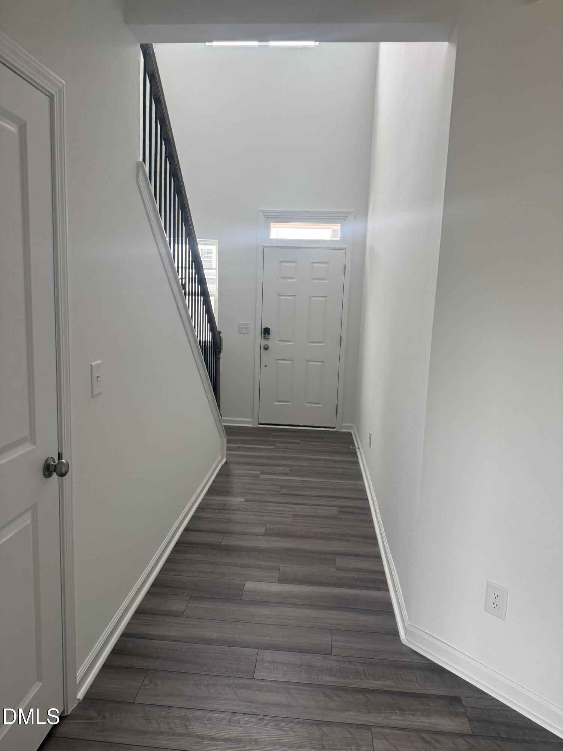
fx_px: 520
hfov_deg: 56.8
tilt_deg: -8.8
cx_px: 282
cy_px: 376
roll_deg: -2.2
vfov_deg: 71.6
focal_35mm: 24
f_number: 1.78
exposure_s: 1/121
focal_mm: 6.76
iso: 160
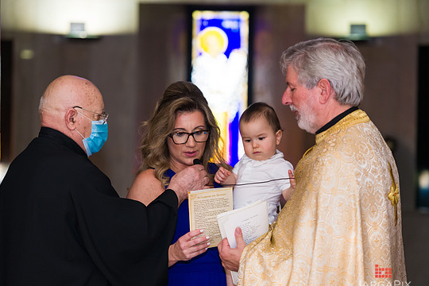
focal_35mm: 145
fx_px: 1728
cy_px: 152
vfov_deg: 9.5
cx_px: 201
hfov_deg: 14.2
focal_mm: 135
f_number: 3.2
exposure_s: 1/125
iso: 1250
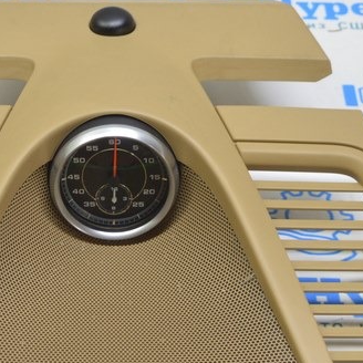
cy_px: 179
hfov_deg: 14.0
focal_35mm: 123
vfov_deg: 14.1
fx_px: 1463
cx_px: 51
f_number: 5.6
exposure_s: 1/20
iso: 400
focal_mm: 31
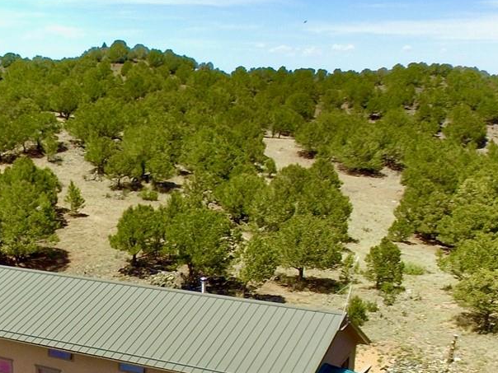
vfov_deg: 26.7
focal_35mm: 53
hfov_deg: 35.2
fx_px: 762
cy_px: 327
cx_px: 110
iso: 191
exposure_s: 1/50
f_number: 2.8
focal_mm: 3.61
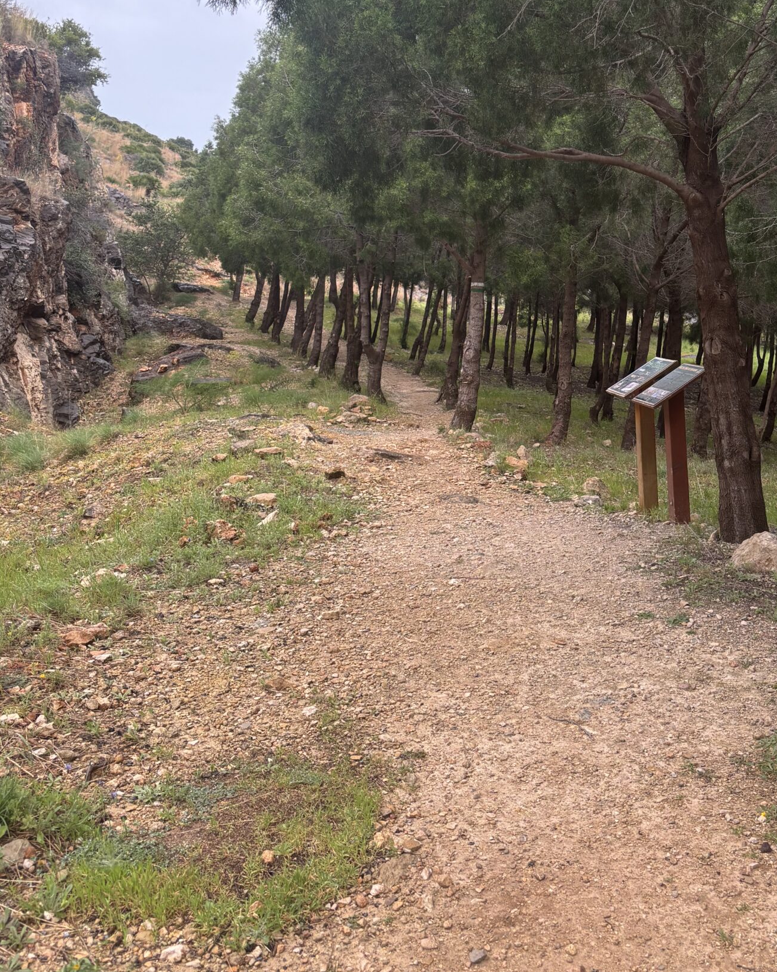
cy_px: 342
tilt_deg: -4.2
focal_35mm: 40
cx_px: 507
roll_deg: +3.2
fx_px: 1150
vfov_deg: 45.3
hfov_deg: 37.0
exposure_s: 1/121
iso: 80
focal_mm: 5.96
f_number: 1.6
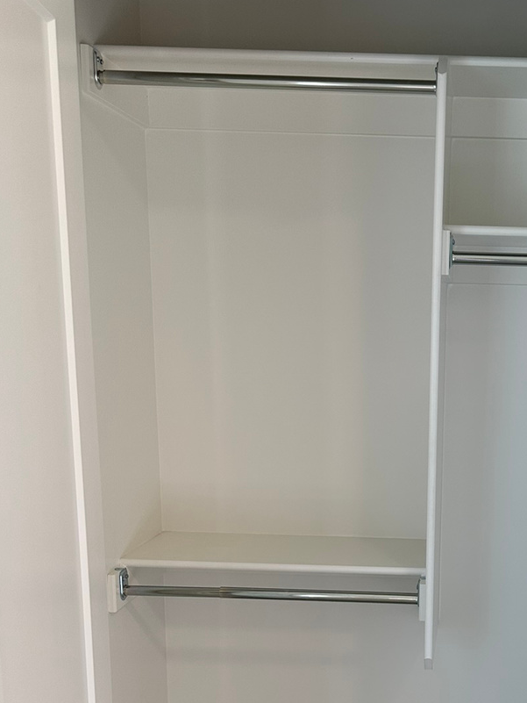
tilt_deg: -10.7
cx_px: 458
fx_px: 934
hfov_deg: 30.4
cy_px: 542
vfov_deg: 39.9
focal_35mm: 46
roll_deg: -3.4
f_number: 1.78
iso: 80
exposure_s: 1/354
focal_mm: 6.86
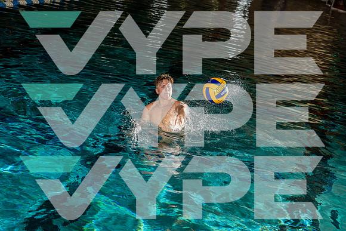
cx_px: 173
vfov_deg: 19.5
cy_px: 116
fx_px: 673
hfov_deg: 28.8
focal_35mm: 70
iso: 100
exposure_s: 1/250
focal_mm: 70
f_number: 4
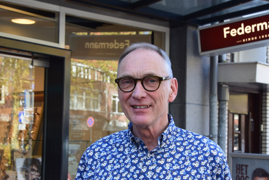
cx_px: 149
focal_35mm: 76
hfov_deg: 26.7
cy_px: 86
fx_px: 566
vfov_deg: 18.0
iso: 400
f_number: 8
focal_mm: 35
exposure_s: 1/80
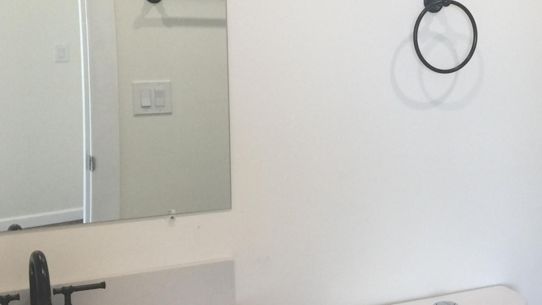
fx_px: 1006
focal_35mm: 70
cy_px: 136
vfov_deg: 17.2
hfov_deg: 29.0
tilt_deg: -6.7
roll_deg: +0.1
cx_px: 480
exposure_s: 1/40
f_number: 2.2
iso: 32
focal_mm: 4.15
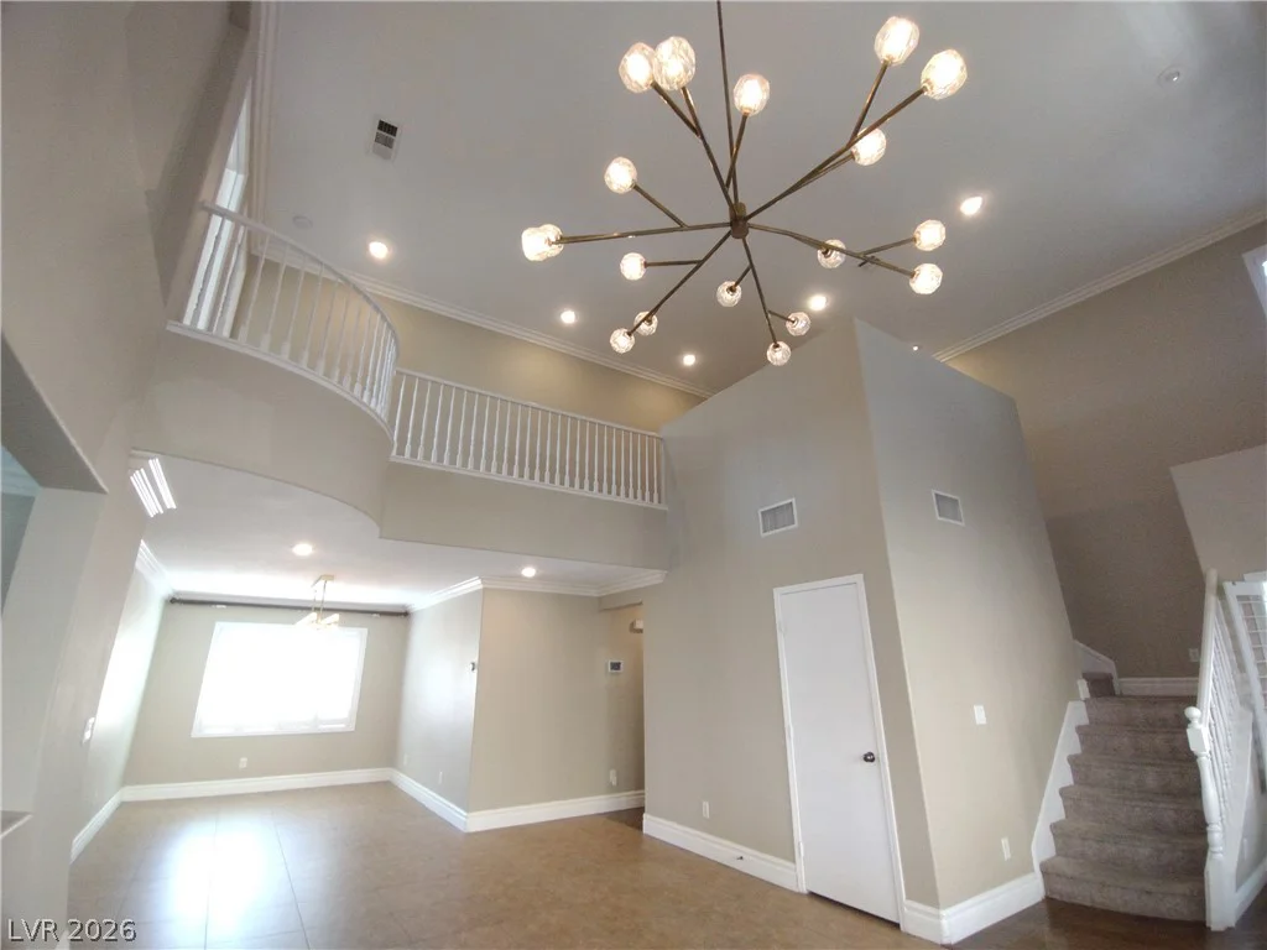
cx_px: 634
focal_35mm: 16
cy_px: 475
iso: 200
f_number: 2.2
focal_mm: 1.66
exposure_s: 1/24.8
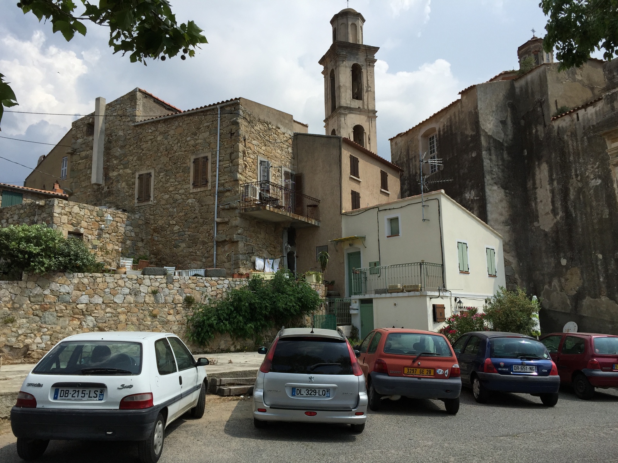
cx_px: 309
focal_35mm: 29
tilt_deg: +10.0
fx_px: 518
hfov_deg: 61.7
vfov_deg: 48.2
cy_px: 232
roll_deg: -0.4
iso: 32
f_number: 2.2
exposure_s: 1/3300
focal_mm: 4.15
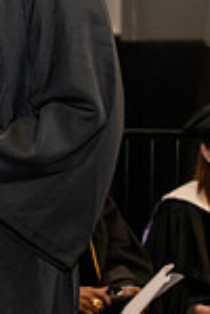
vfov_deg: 7.5
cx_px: -284
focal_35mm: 272
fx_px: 2369
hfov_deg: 4.9
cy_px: -1
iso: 2000
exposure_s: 1/200
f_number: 5
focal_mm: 70
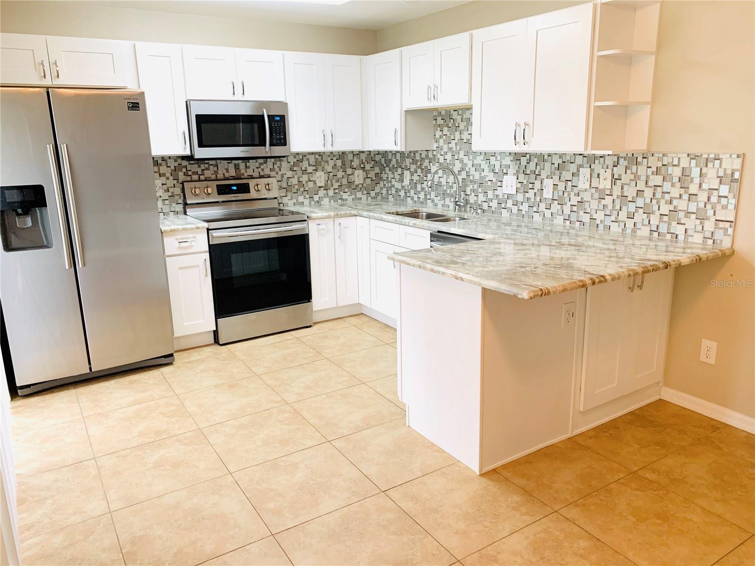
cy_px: 283
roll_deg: +0.0
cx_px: 378
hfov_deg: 67.3
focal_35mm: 26
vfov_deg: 53.1
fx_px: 567
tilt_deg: -14.5
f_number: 1.8
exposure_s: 1/60
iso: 100
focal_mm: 4.25
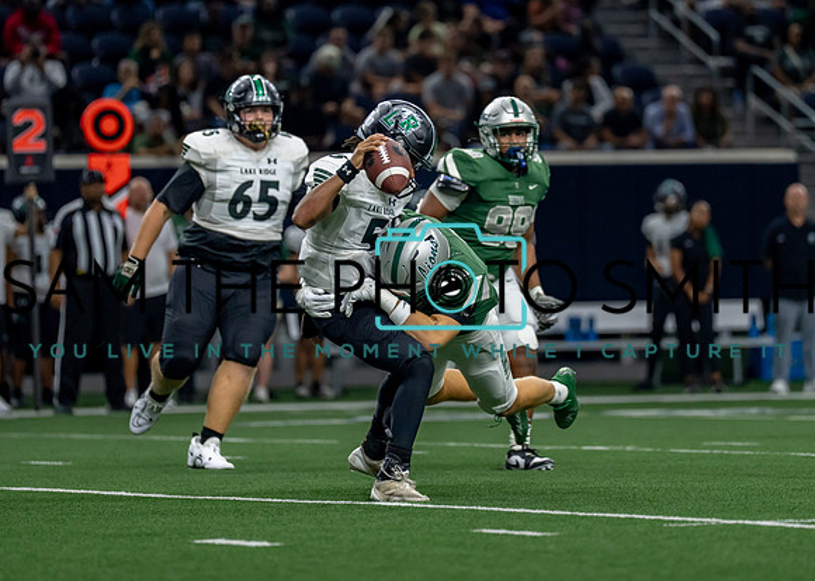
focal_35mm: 317
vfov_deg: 4.5
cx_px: 478
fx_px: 7344
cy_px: 240
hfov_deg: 6.4
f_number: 2.8
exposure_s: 1/1000
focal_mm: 200
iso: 1600
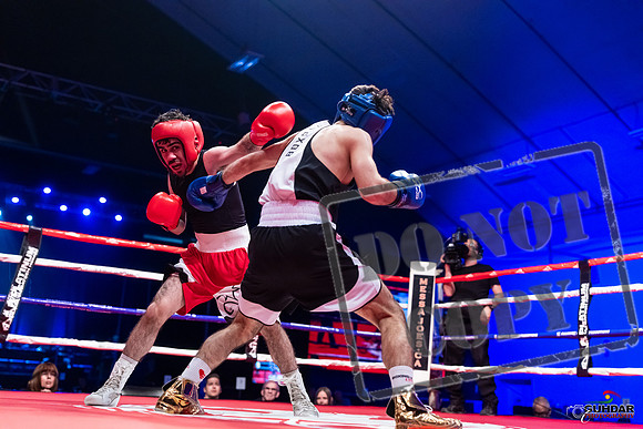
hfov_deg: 47.4
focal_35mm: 41
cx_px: 322
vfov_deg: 32.6
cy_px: 214
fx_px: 732
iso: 4000
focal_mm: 41
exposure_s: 1/1000
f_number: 2.5
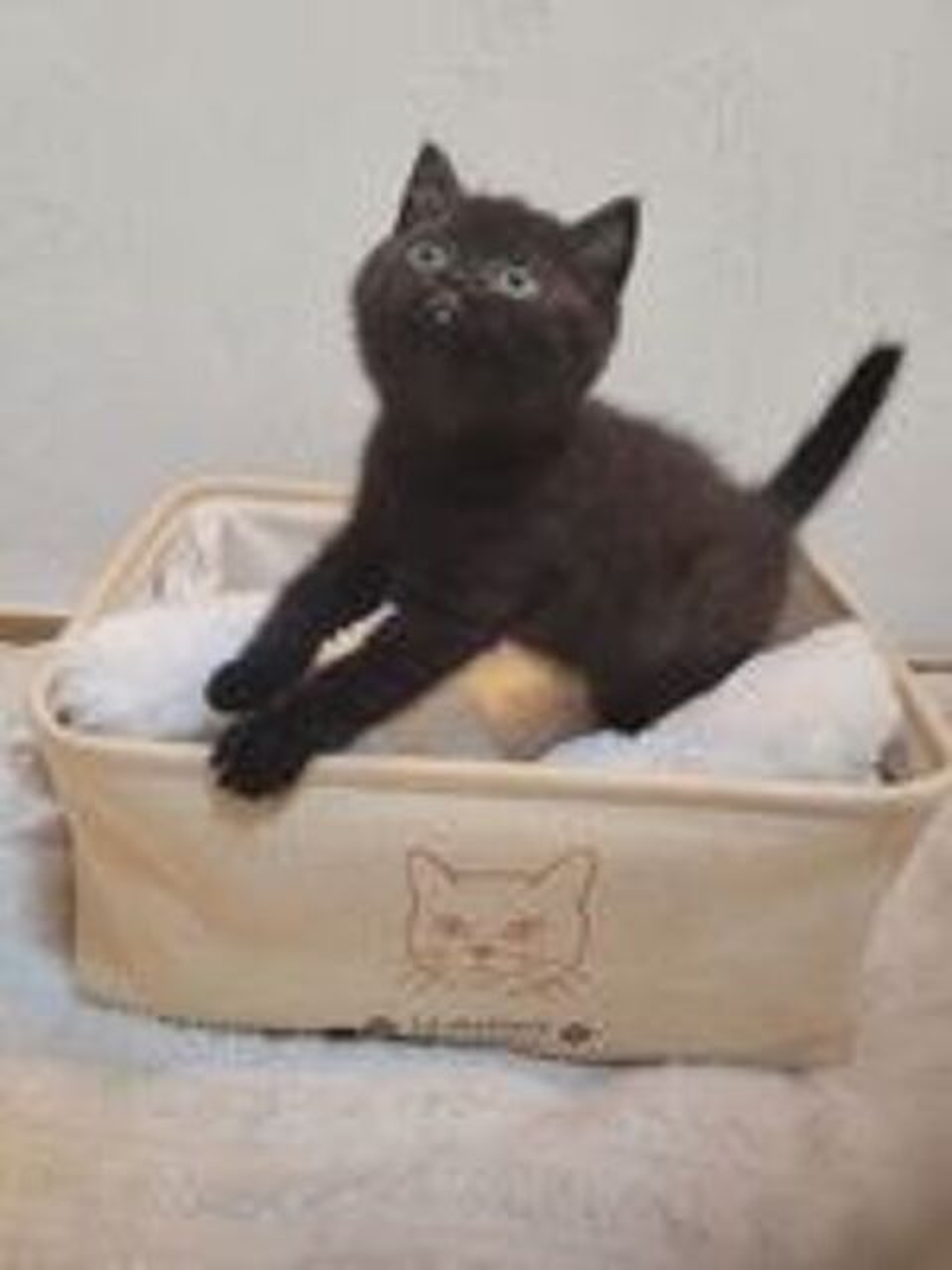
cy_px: 635
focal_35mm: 26
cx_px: 476
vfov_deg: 67.3
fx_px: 953
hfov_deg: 53.1
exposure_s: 1/50
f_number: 1.8
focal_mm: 5.4
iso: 400
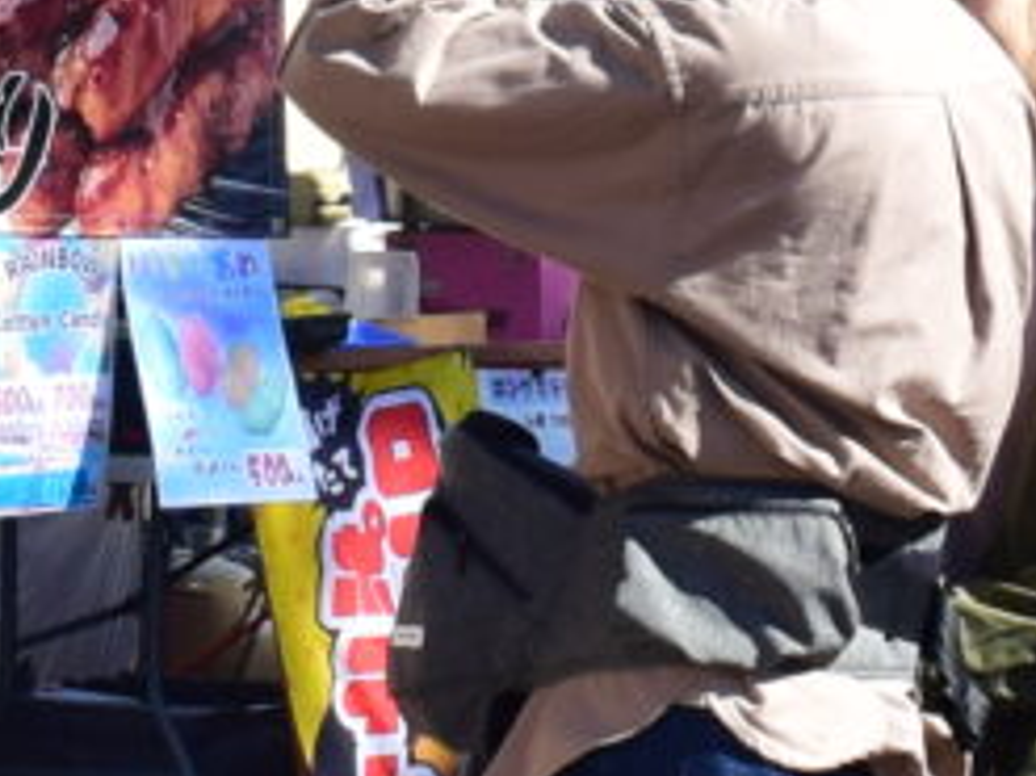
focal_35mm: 239
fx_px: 7149
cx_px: 1070
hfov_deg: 8.2
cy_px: -375
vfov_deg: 6.1
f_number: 7.1
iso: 110
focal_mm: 20
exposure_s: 1/400
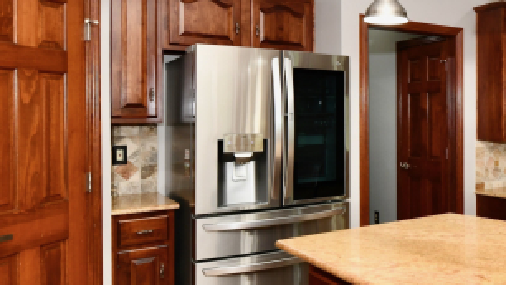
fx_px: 483
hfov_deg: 49.2
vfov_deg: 32.8
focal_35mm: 36
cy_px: 128
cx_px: 458
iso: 640
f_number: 6.3
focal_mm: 14
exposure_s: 1/60
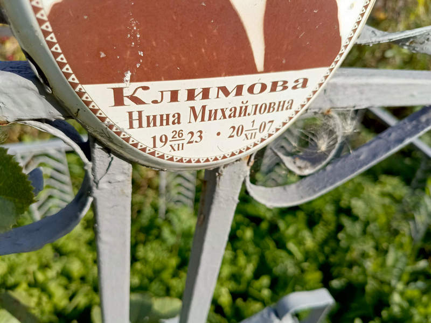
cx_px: 216
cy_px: 162
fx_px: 311
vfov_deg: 54.9
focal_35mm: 25
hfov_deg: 69.4
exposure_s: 1/1323
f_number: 1.69
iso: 116
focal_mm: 4.76
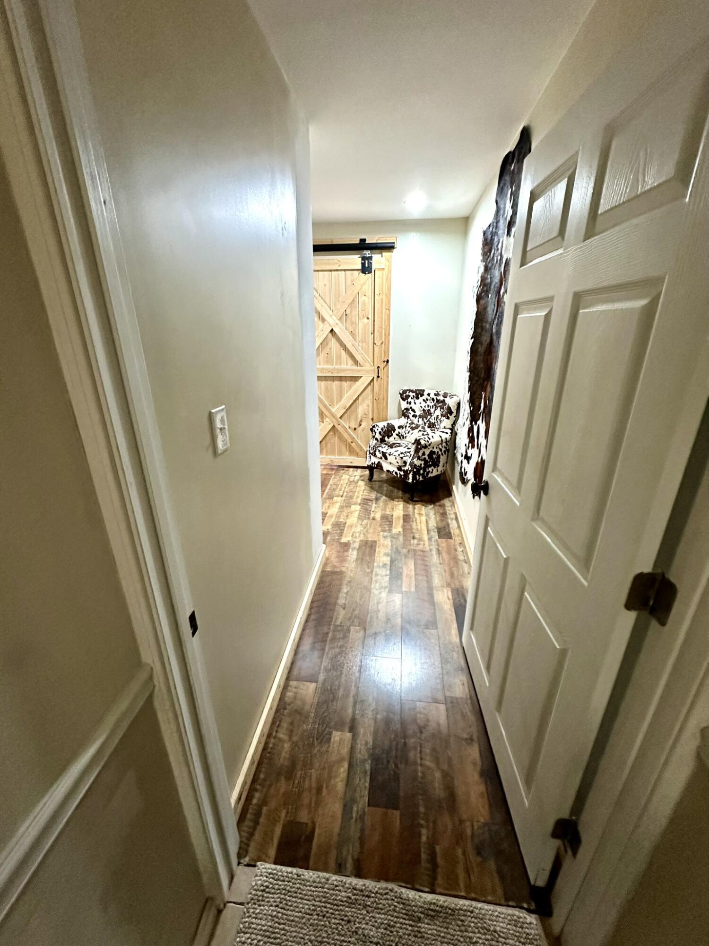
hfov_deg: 85.7
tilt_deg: -19.2
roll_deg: -0.8
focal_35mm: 14
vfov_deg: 102.1
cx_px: 354
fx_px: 382
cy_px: 473
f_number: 2.2
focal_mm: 2.22
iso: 500
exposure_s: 1/60
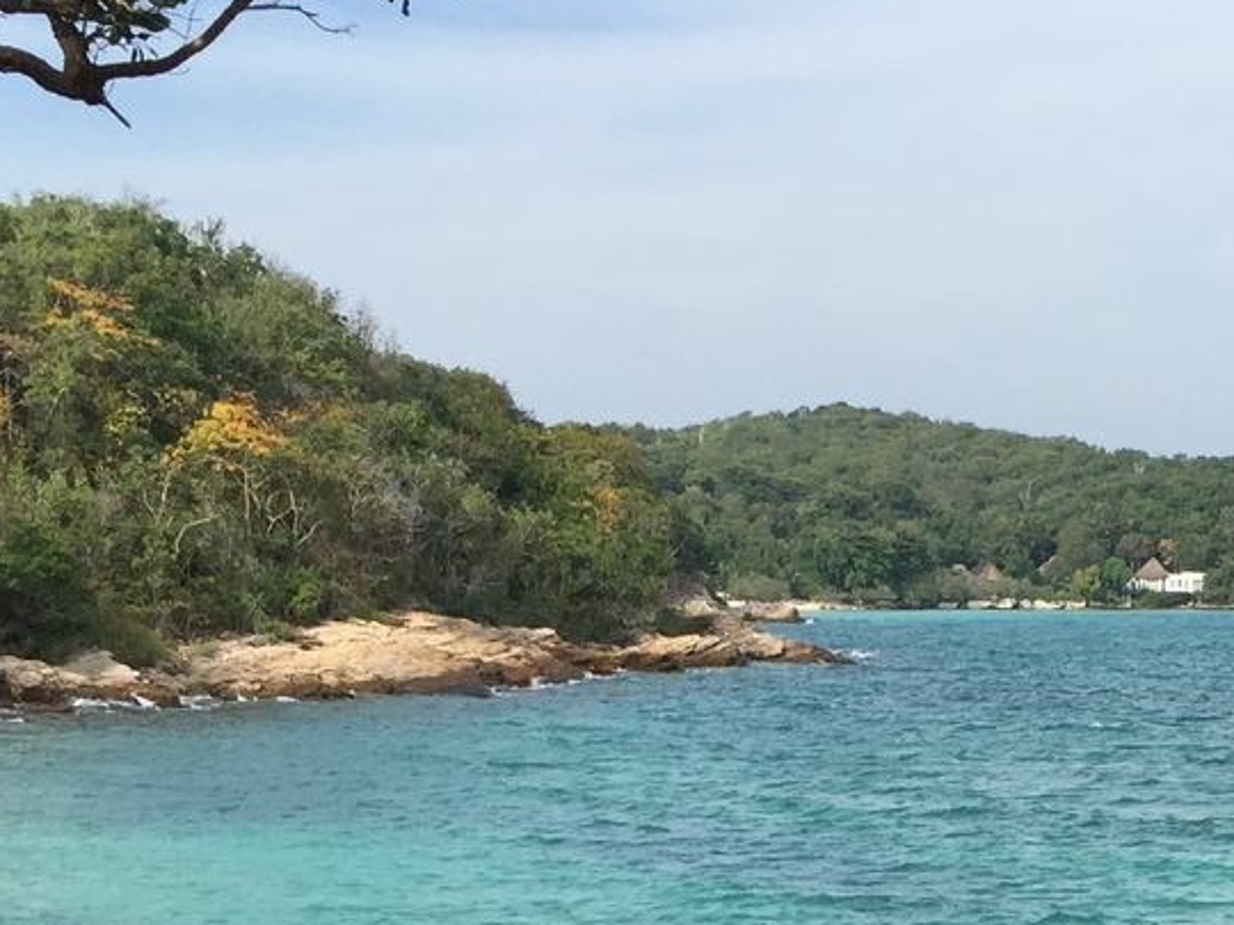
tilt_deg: -10.3
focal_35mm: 86
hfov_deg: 22.2
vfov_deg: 16.3
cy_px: 1160
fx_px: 3066
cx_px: 1106
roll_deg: -1.0
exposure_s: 1/1883
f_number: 2.2
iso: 32
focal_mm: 4.15
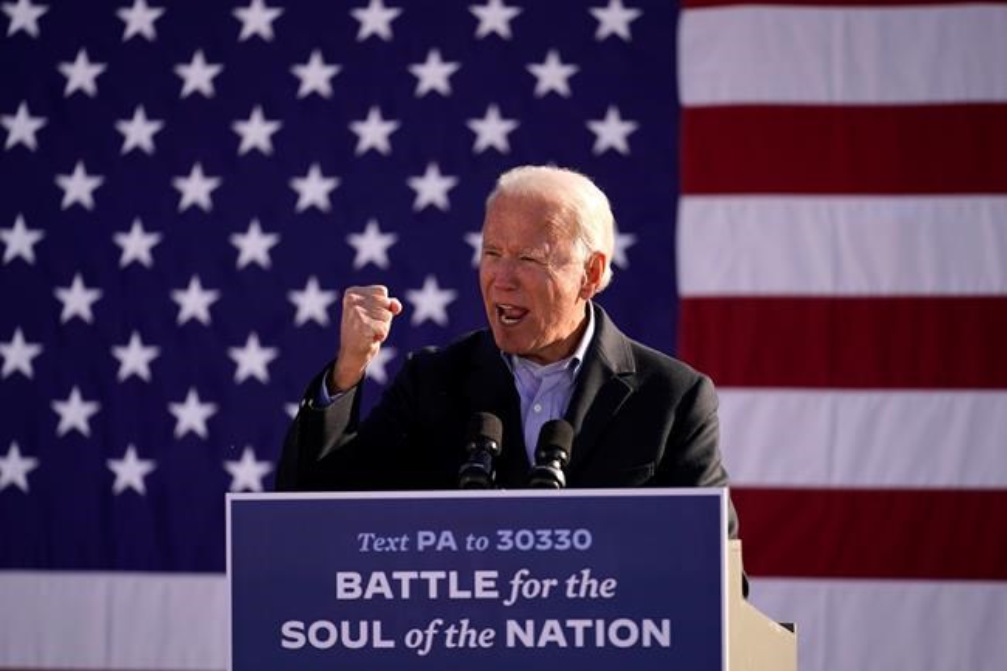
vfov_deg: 7.3
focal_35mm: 187
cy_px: 336
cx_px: 504
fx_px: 5229
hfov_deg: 11.0
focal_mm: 187
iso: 100
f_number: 2.8
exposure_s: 1/2000
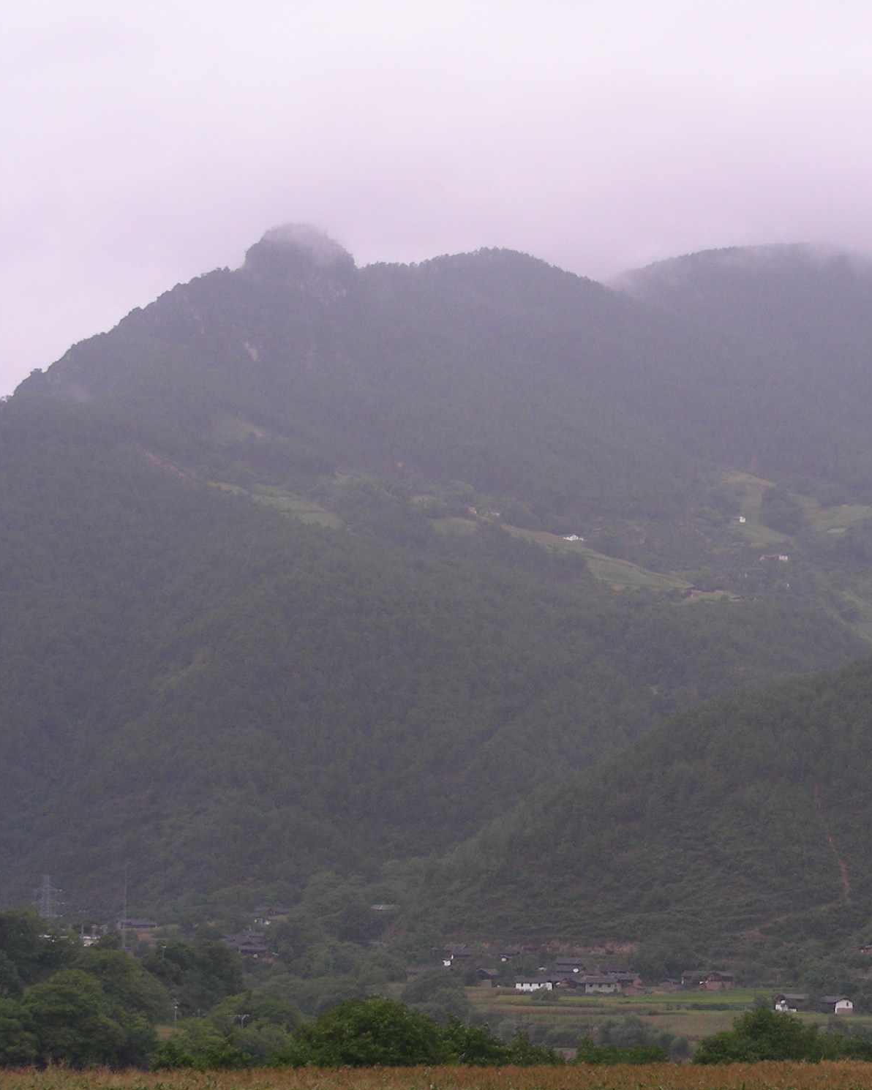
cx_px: 664
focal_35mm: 106
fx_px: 3420
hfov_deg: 14.5
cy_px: 560
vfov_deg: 18.1
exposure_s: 1/120
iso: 50
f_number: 3.5
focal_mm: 13.2
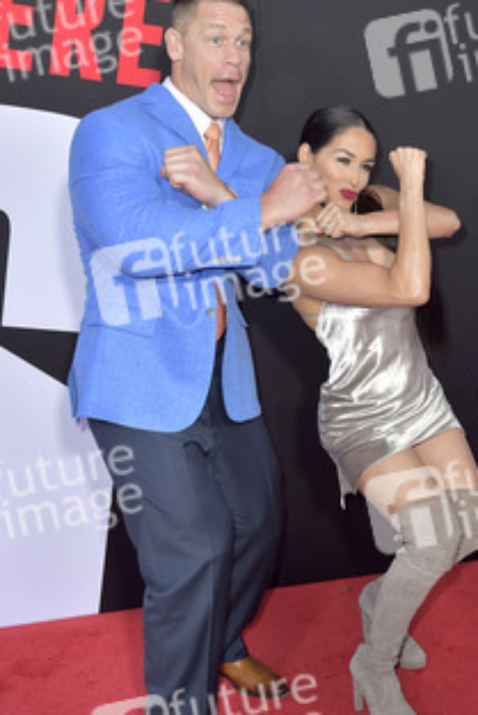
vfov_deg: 42.7
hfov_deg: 29.2
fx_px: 915
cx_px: 276
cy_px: 386
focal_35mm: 46
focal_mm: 36
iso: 320
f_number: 6.3
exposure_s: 1/250
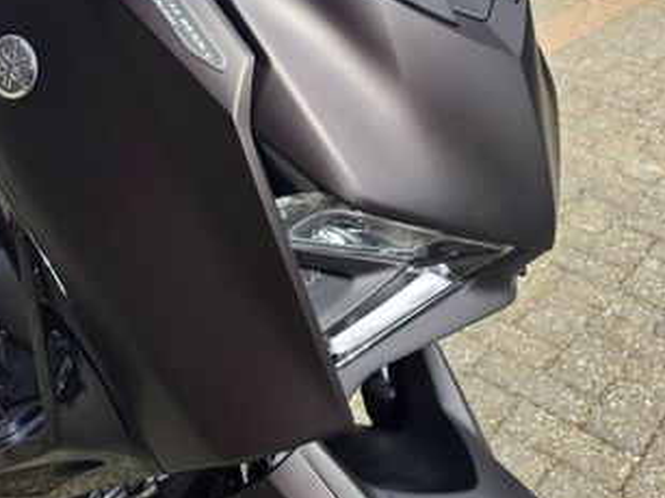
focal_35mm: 48
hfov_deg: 38.5
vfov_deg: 29.3
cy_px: 74
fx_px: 922
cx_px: 154
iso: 20
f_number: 1.7
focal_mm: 6.3
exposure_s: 1/180
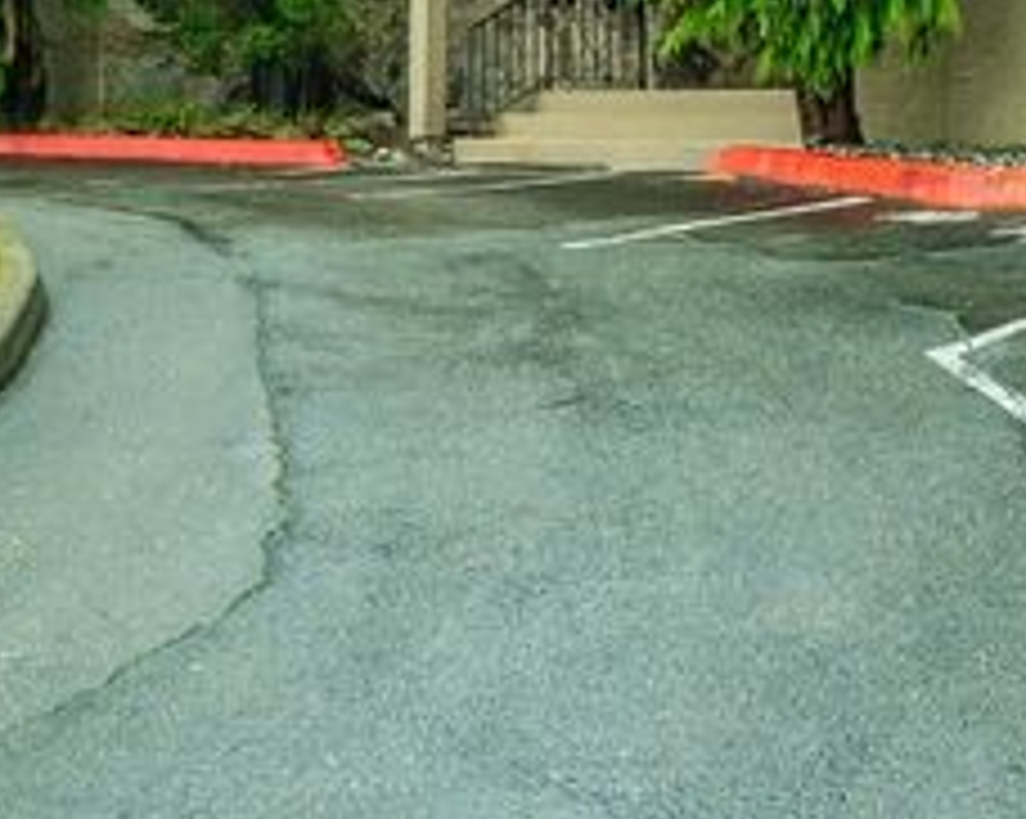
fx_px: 1760
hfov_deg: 30.5
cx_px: 36
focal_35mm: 58
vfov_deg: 24.2
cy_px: -124
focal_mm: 22
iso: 250
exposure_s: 1/30
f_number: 7.1
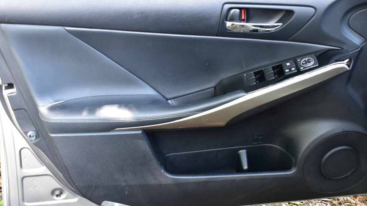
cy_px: 100
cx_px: 185
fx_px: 482
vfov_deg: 24.2
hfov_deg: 41.7
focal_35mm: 50
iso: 560
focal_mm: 31
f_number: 6.3
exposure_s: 1/15
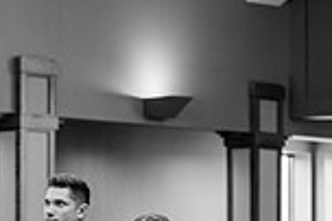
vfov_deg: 4.8
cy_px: 330
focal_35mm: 286
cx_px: 92
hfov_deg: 7.2
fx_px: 2635
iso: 1000
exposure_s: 1/250
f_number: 2.8
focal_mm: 75
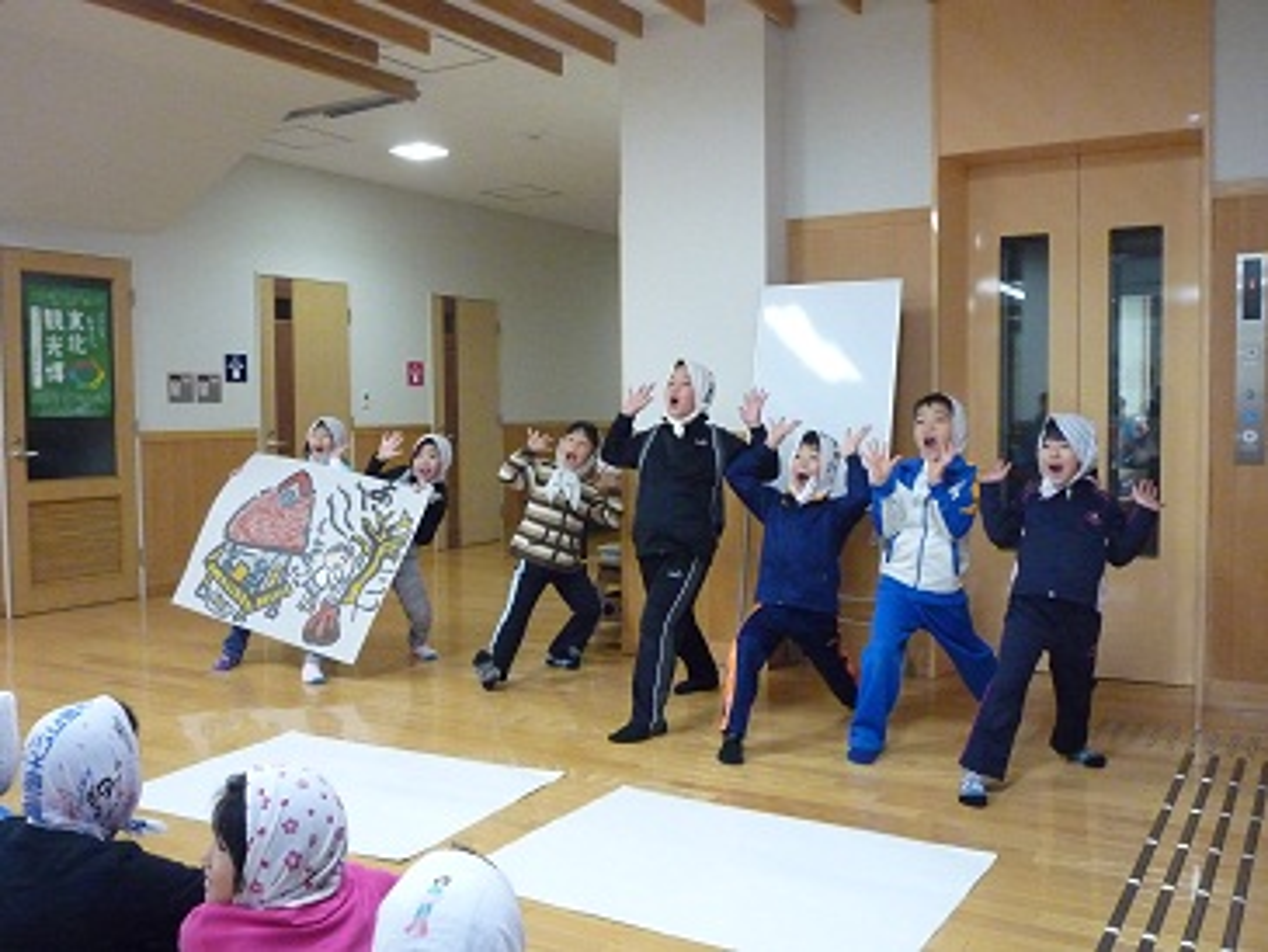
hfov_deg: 55.3
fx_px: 1209
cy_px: 476
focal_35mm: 33
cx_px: 634
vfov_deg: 43.0
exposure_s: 1/60
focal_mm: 5.8
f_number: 3.6
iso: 800
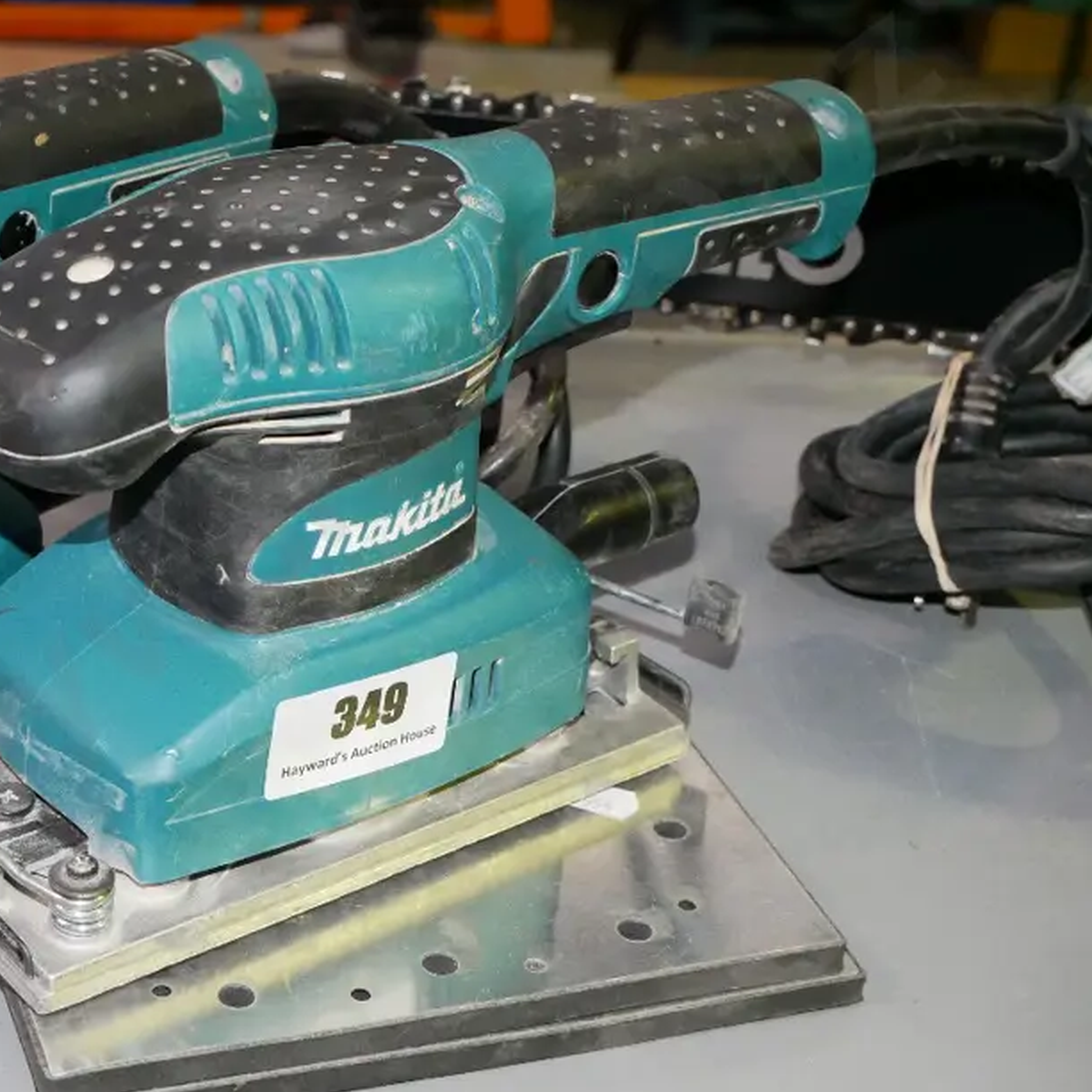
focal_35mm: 68
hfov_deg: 24.9
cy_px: 596
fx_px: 2427
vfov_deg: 25.3
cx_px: 187
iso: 3200
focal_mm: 23
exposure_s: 1/125
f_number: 5.6
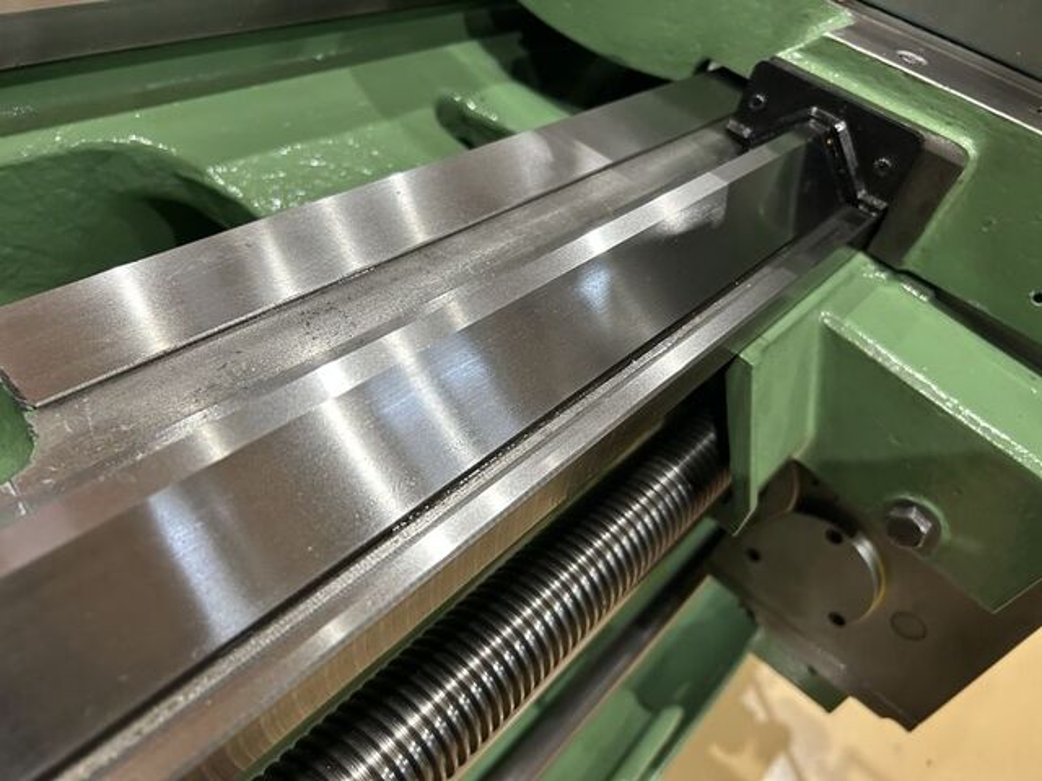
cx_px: 521
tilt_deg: -40.9
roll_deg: -15.8
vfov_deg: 53.1
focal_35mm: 26
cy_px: 390
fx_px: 783
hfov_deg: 67.3
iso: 250
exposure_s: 1/60
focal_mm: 5.7
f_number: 1.5
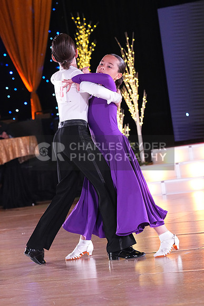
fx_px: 917
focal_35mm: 108
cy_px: 153
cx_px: 102
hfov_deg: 12.7
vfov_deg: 18.9
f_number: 5
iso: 8000
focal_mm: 108
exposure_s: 1/400
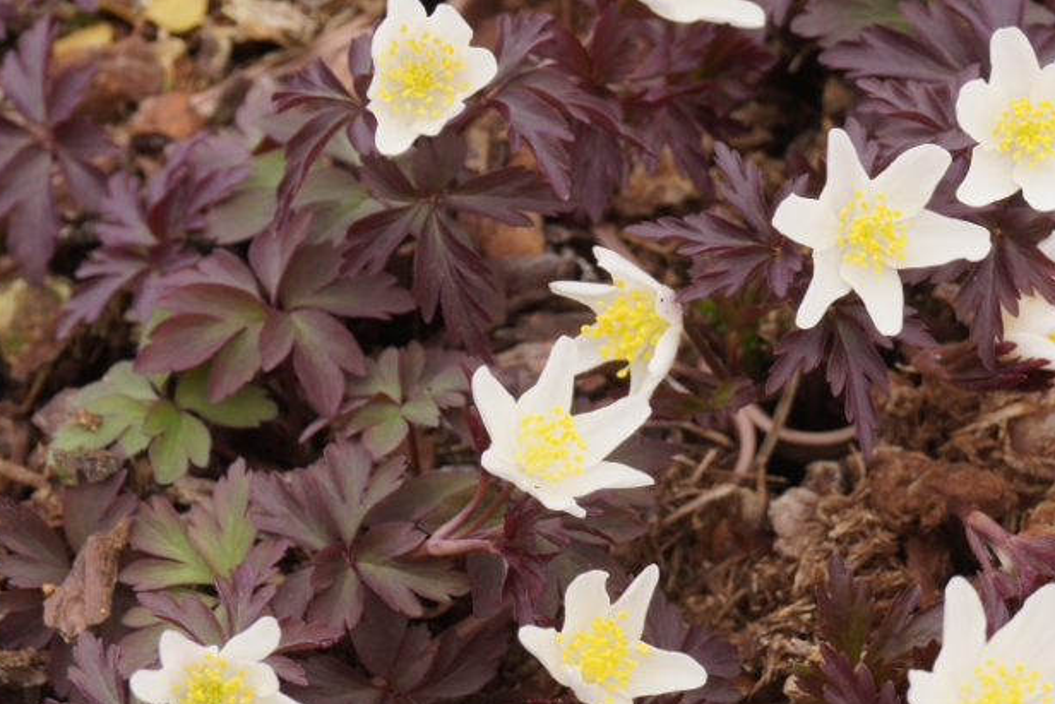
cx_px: 933
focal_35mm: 146
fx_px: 4279
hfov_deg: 13.9
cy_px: 233
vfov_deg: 9.4
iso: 200
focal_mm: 50
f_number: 9
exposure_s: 1/80
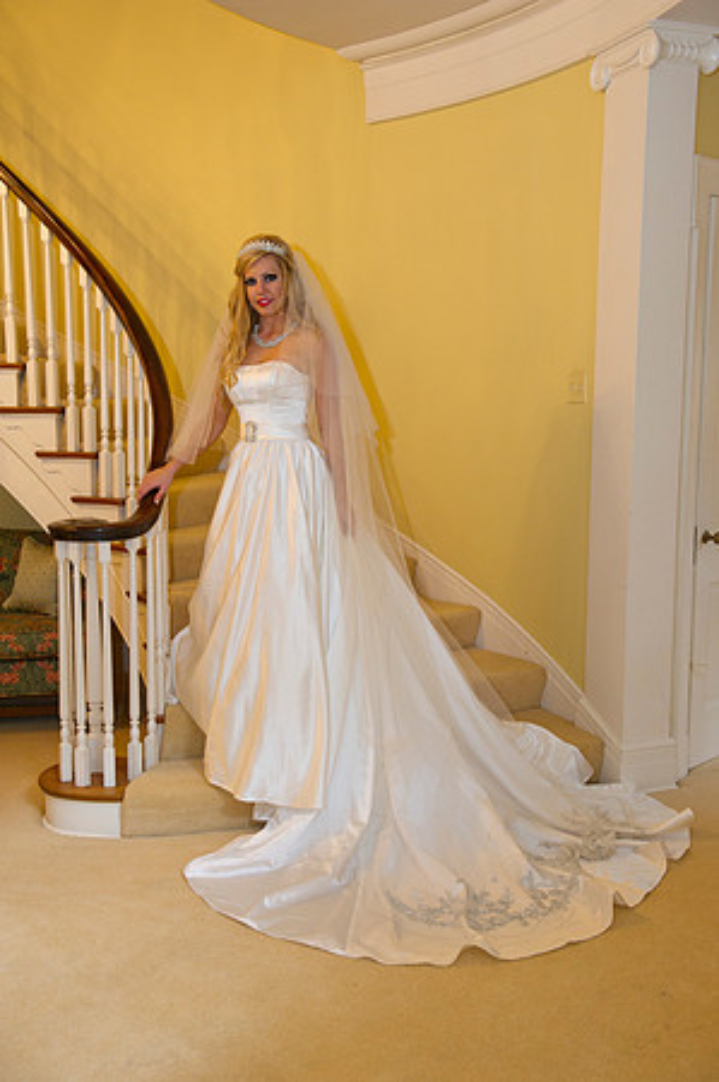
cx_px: 360
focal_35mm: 36
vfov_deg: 53.2
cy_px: 541
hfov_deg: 36.8
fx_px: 1081
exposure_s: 1/60
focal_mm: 36
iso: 1250
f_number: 5.6
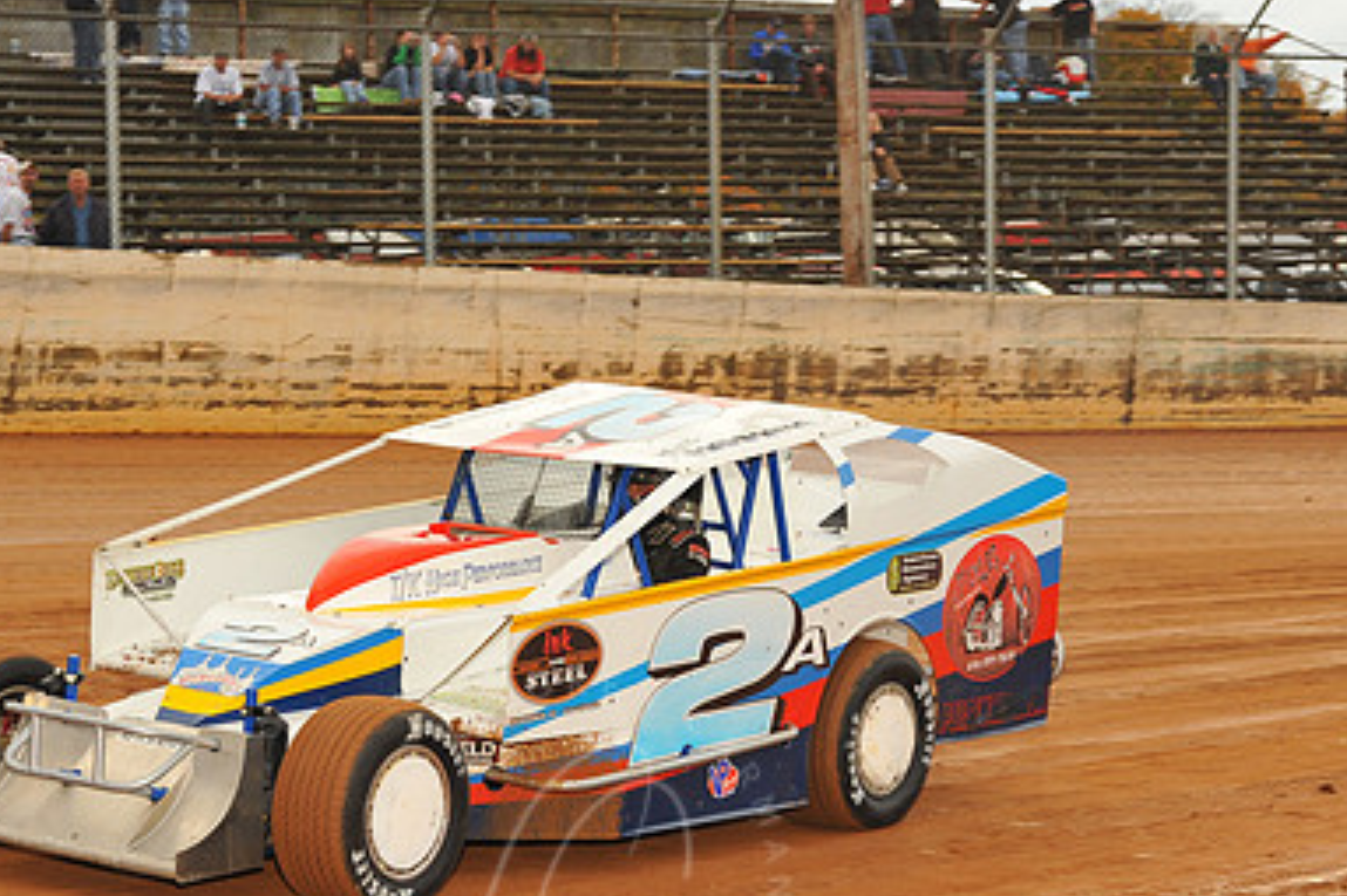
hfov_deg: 19.3
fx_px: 3964
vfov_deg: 12.9
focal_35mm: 106
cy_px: 559
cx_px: 577
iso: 640
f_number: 8
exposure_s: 1/320
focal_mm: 70
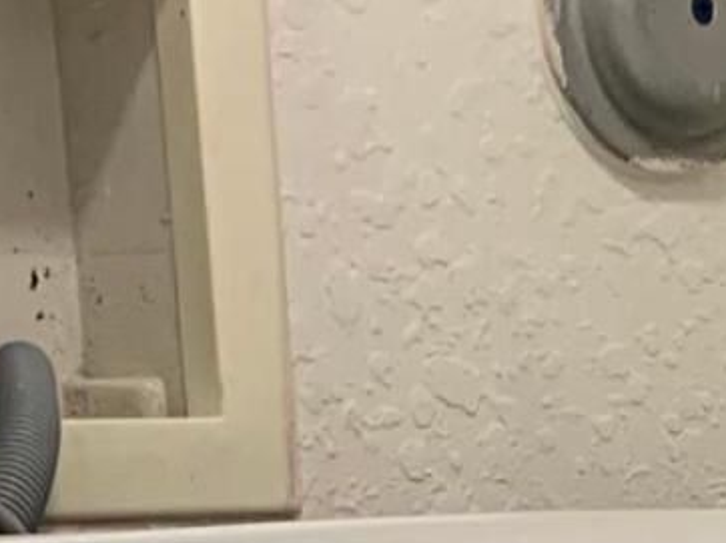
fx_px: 4339
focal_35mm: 207
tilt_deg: -21.5
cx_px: 1105
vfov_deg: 6.1
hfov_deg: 9.3
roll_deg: +1.9
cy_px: 2066
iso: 125
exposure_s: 1/60
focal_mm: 4.25
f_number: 1.8
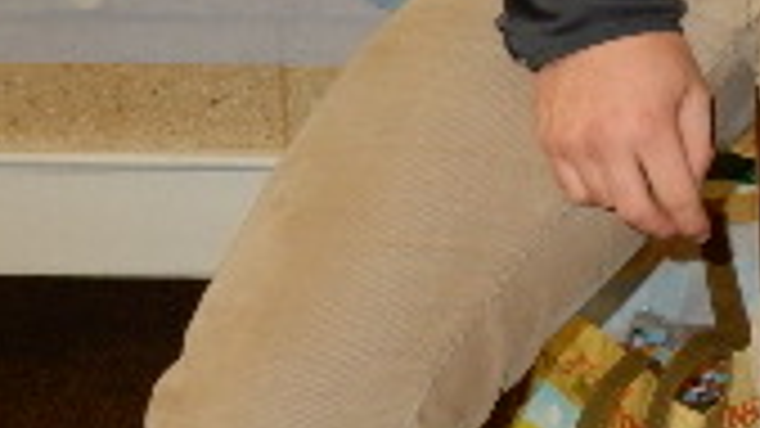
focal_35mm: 103
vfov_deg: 11.3
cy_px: -207
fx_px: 2075
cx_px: 1354
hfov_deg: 17.2
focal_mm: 4.5
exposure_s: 1/30
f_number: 3.7
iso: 200
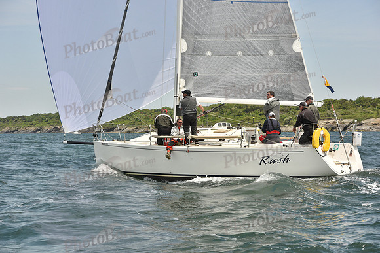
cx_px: 190
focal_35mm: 70
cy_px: 126
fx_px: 739
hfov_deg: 28.8
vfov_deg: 19.5
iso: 400
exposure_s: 1/1600
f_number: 8
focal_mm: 70
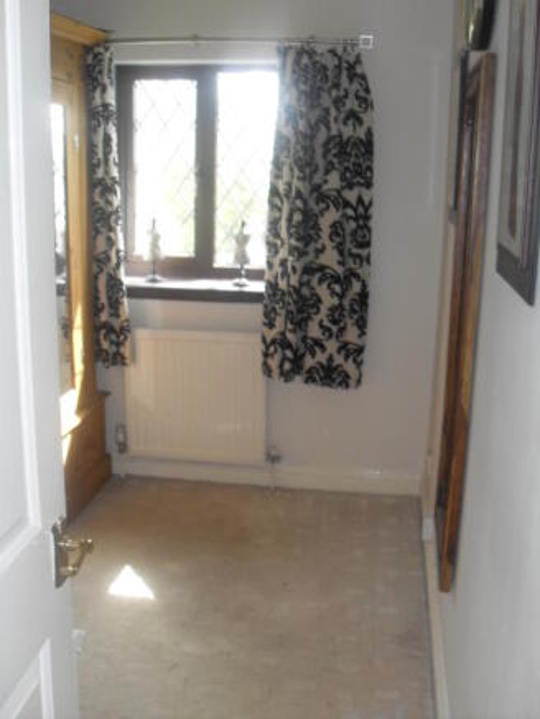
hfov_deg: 38.7
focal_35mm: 37
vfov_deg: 50.1
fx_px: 769
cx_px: 270
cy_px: 360
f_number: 2.8
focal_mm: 6.3
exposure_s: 1/45
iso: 100
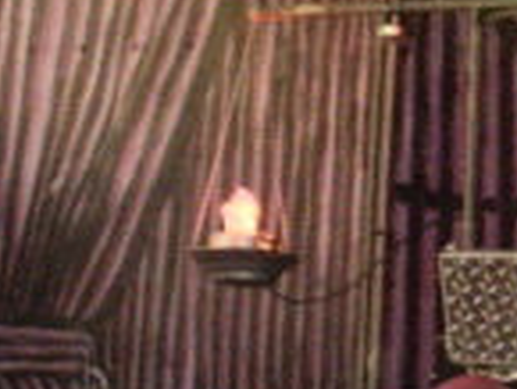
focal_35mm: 184
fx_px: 2750
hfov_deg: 10.2
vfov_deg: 8.1
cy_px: 350
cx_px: 881
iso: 640
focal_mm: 9.1
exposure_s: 1/40
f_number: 4.4
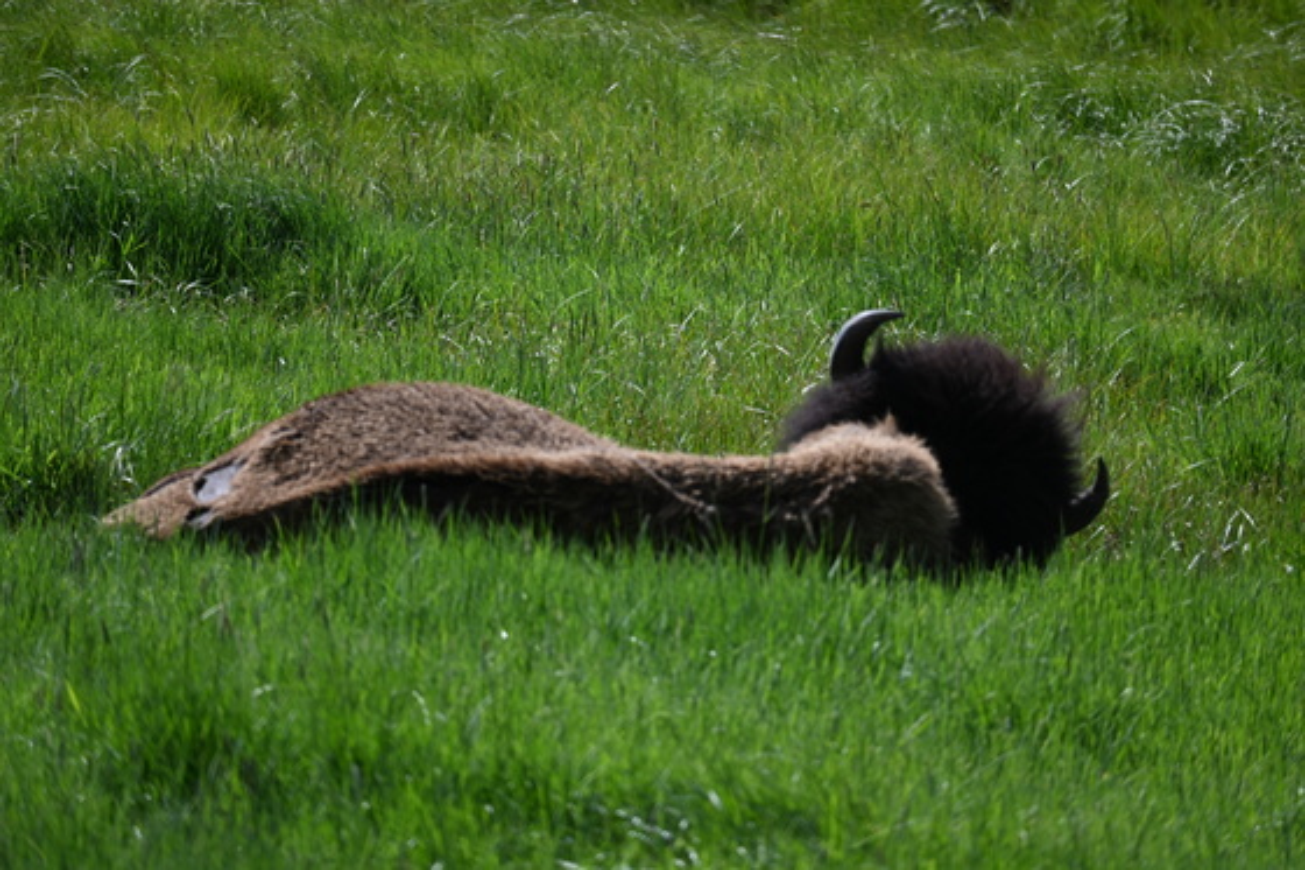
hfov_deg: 5.5
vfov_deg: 3.7
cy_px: 435
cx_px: 652
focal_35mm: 375
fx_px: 13589
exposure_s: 1/400
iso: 100
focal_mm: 250
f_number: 6.3
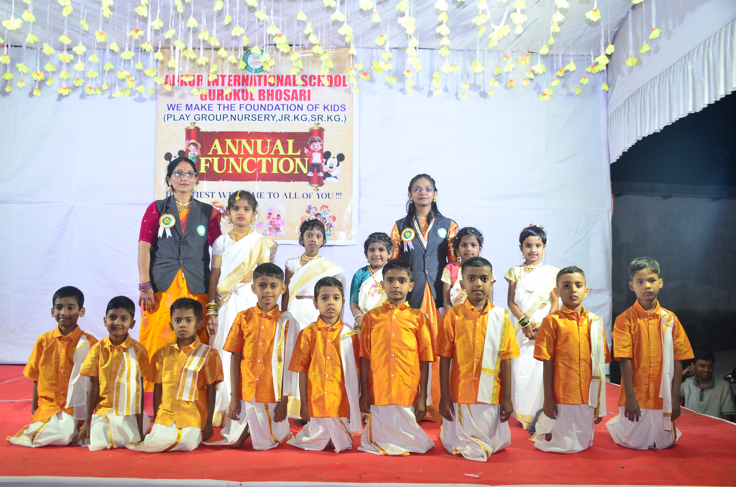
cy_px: 246
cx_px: 361
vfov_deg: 37.2
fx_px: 725
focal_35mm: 36
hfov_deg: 53.8
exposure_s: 1/80
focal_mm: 23
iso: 800
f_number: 4
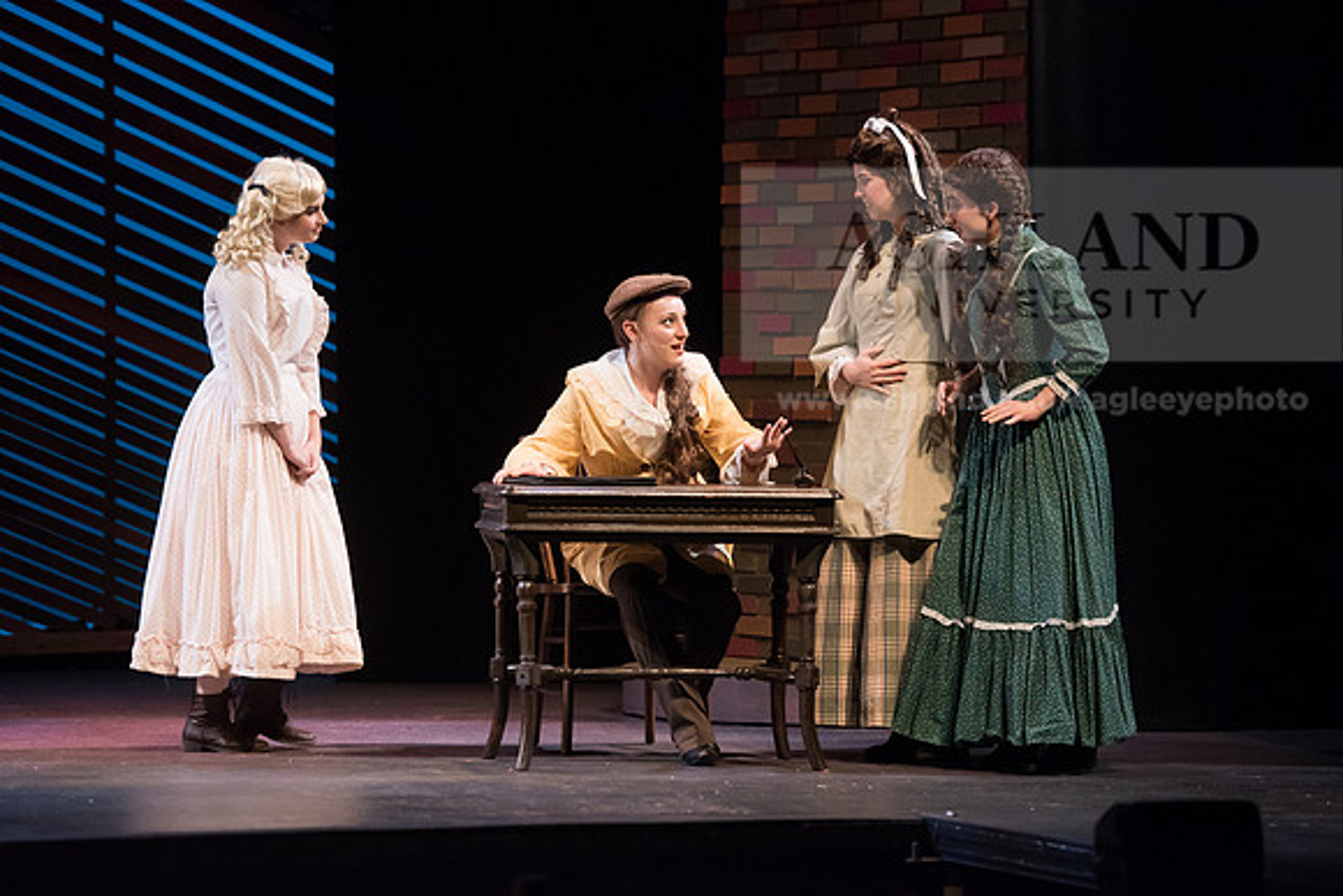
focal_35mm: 150
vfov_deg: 9.2
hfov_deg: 13.7
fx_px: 5597
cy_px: 448
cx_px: 672
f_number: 3.2
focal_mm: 150
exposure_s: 1/320
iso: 4000
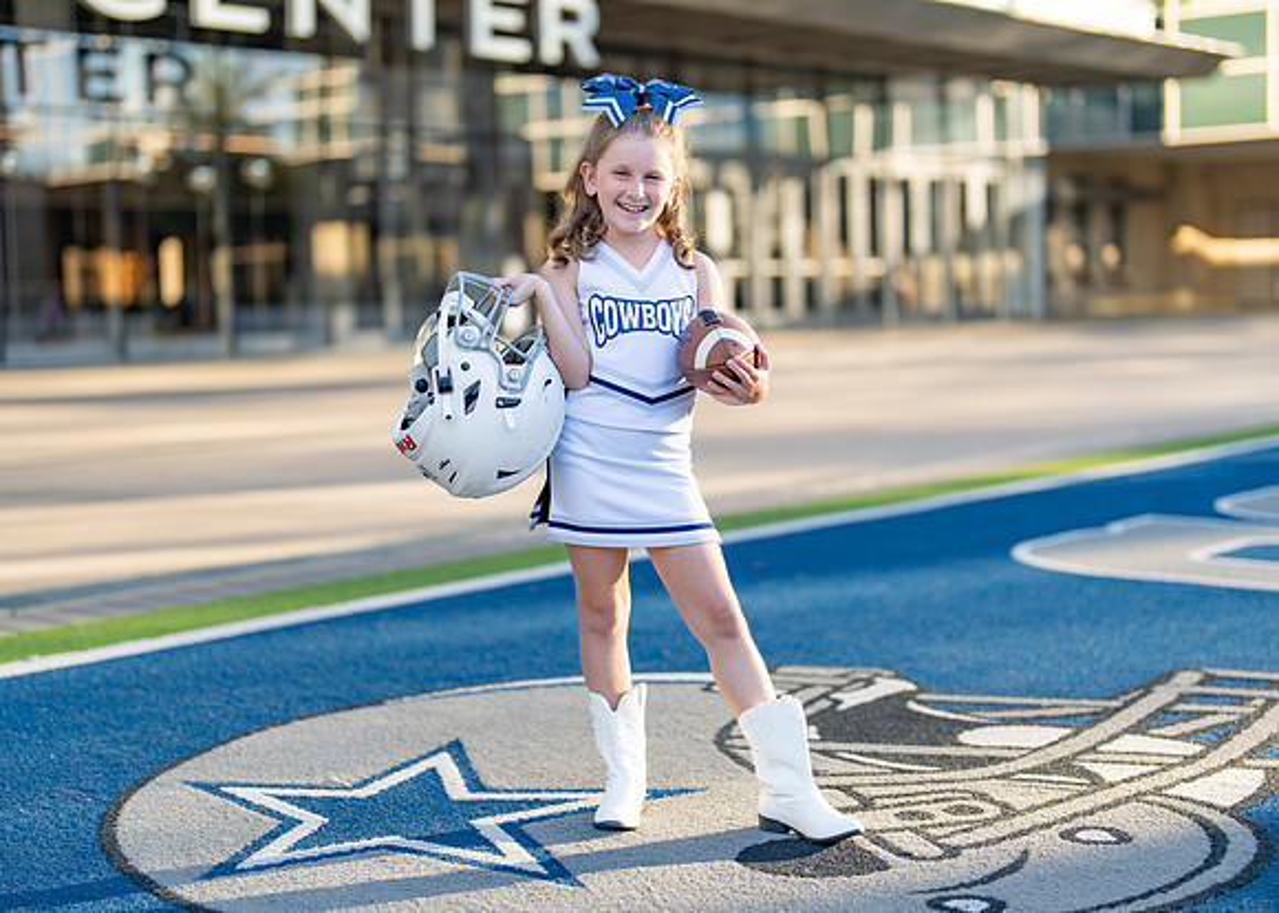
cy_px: 455
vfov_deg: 24.1
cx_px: 645
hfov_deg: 33.2
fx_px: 2143
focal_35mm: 59
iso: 100
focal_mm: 50
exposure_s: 1/1600
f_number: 1.2
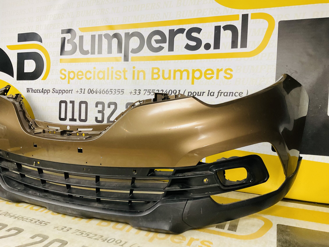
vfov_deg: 48.2
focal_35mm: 29
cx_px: 164
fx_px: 276
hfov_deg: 61.7
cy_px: 124
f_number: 1.8
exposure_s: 1/50
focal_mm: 3
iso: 100
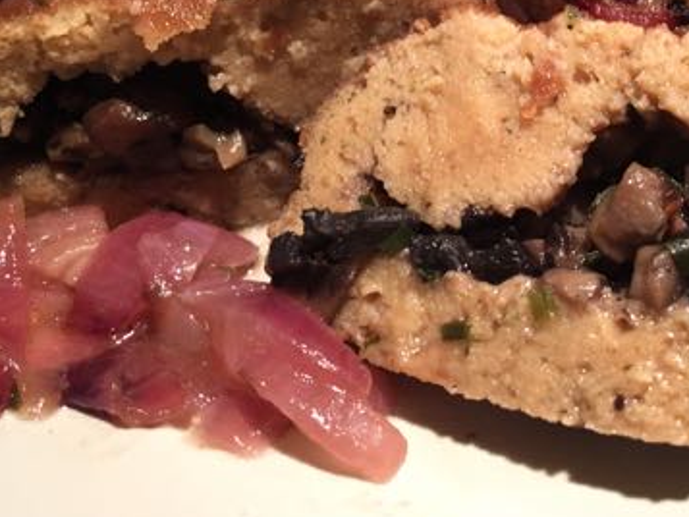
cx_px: 459
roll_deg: +1.1
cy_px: 81
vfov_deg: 27.3
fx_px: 1035
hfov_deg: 36.4
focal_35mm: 52
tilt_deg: -29.2
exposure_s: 1/30
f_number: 2.2
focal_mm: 4.15
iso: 64
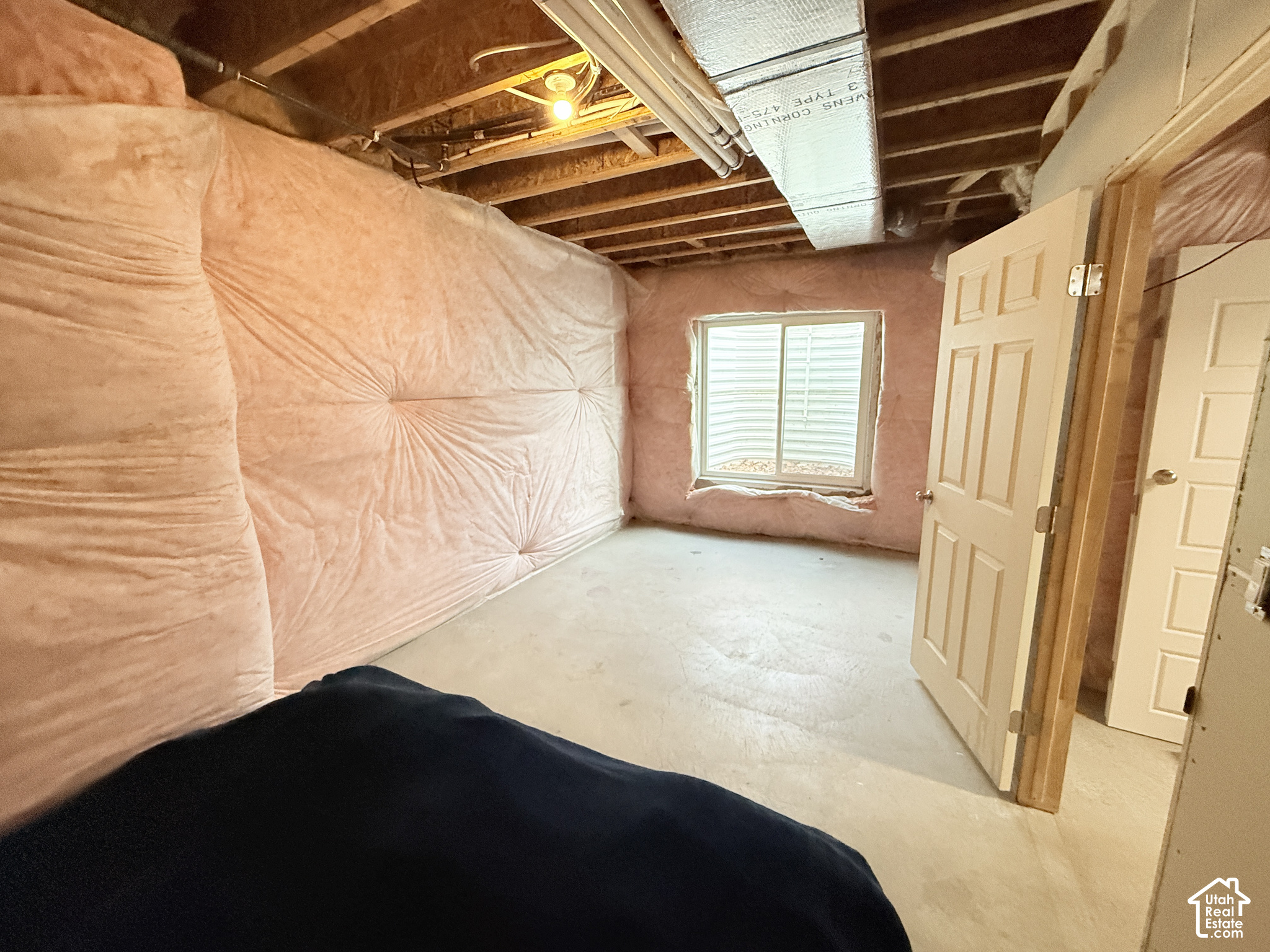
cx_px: 635
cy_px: 476
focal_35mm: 14
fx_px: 514
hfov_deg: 102.1
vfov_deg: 85.7
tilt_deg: -10.0
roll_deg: +1.3
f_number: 2.2
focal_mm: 2.22
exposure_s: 1/120
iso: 400
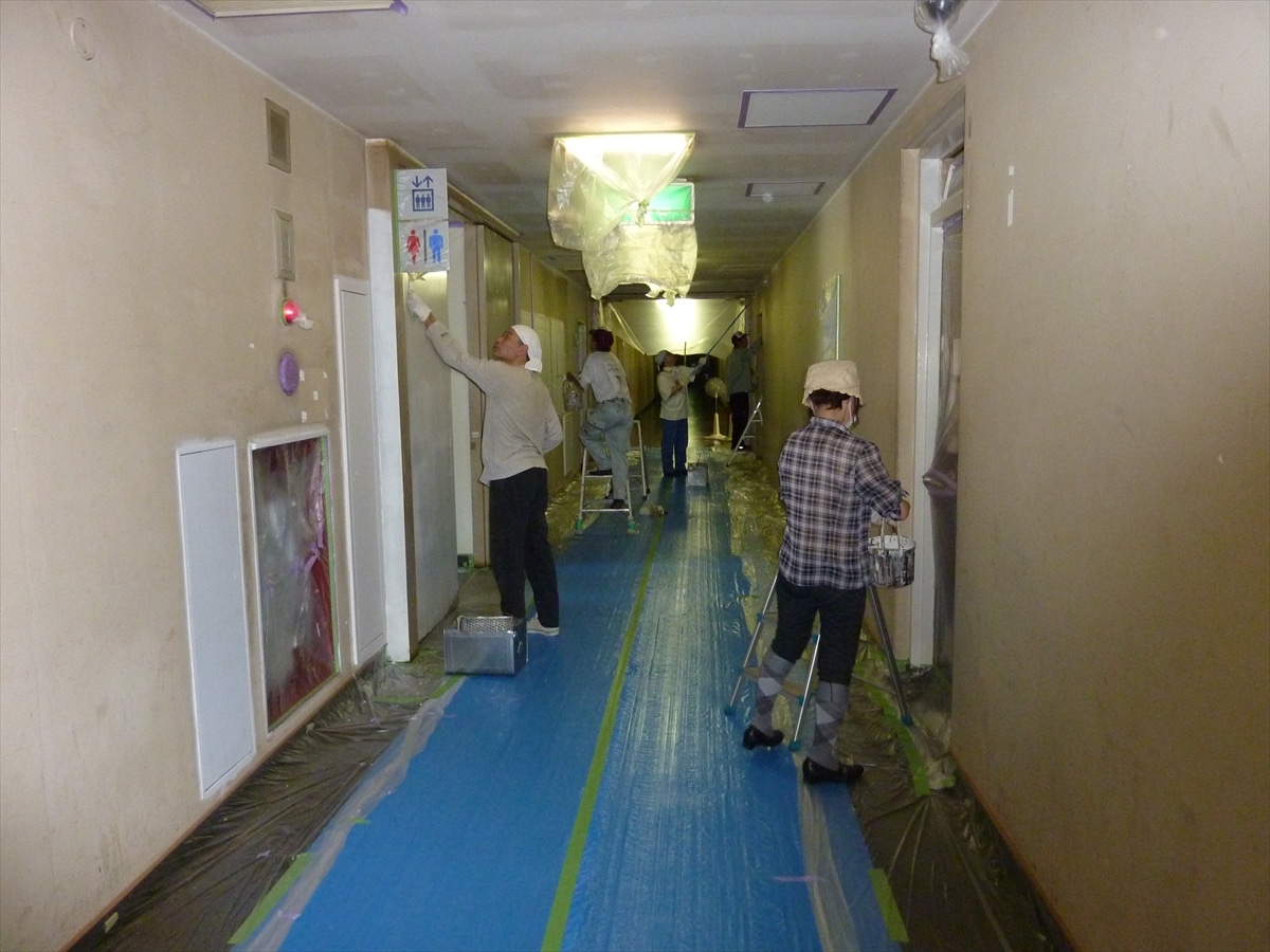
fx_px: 917
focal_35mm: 25
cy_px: 476
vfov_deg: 54.9
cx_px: 635
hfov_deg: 69.4
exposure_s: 1/30
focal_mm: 4.1
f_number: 3.3
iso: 400
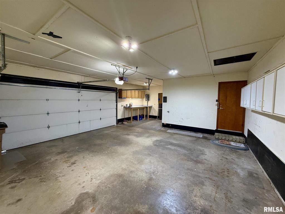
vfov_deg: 85.7
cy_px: 107
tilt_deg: -3.0
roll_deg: -1.0
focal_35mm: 14
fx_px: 115
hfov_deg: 102.1
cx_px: 142
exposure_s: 1/120
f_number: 2.2
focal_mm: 2.22
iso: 160
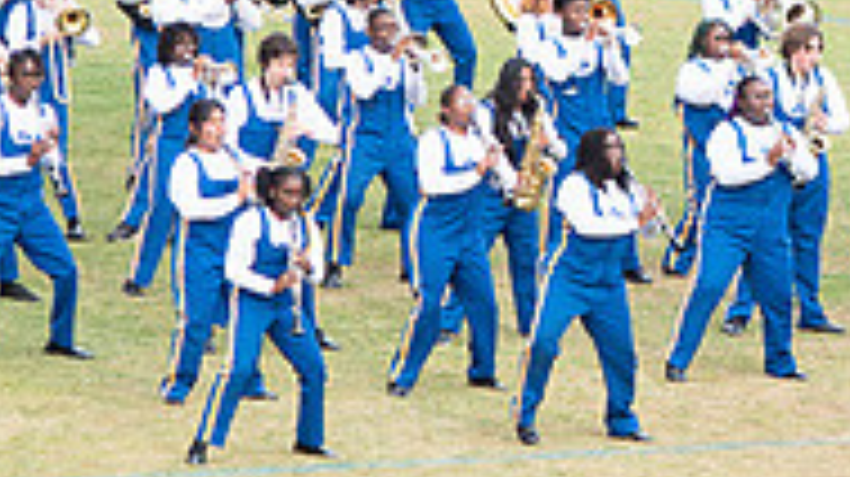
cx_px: 1031
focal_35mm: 444
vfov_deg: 2.7
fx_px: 10000
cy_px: 130
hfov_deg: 4.8
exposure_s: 1/200
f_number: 4
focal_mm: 82
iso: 100
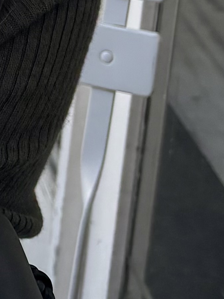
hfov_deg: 7.7
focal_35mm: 166
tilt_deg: -15.7
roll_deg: -0.1
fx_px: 1433
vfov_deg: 11.5
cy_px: -126
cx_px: -461
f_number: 1.6
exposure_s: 1/490
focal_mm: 5.96
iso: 50
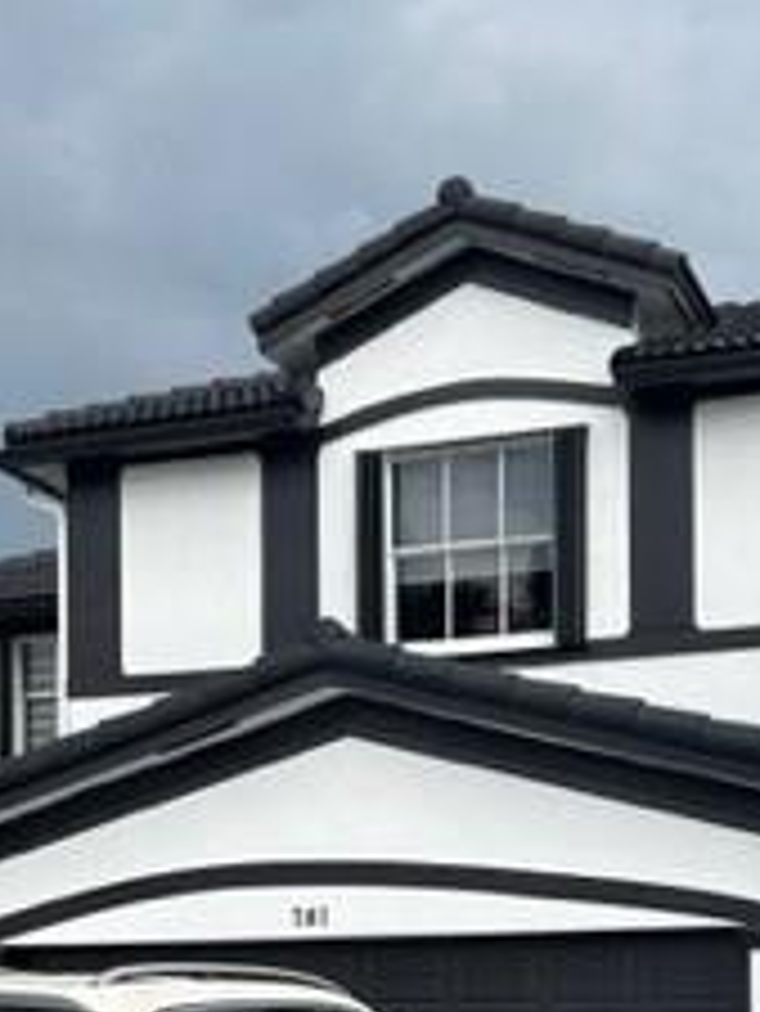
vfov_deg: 25.3
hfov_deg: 19.9
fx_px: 2164
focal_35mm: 74
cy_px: 967
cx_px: 279
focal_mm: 5.7
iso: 50
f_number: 1.5
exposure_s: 1/718
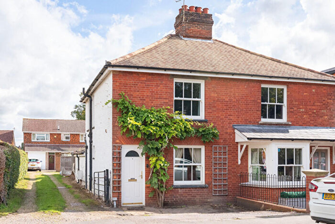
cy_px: 112
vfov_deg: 37.9
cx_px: 168
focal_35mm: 35
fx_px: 326
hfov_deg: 54.4
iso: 2000
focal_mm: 35
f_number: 7.1
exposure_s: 1/2500
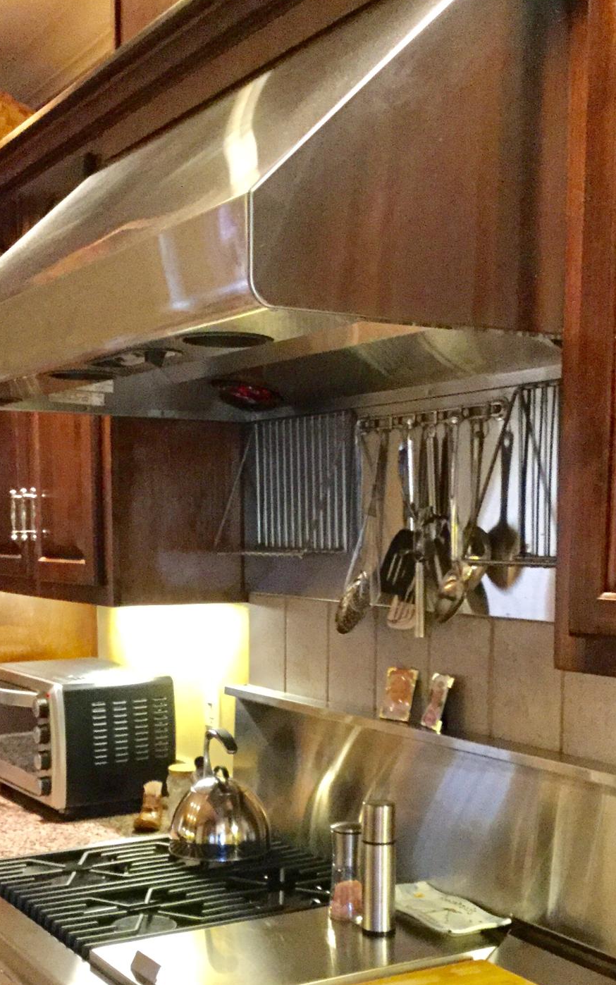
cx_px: 266
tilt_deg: -3.5
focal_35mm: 47
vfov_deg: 42.1
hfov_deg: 27.4
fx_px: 1262
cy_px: 661
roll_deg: -0.9
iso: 200
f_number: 2.4
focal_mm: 3.3
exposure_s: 1/20
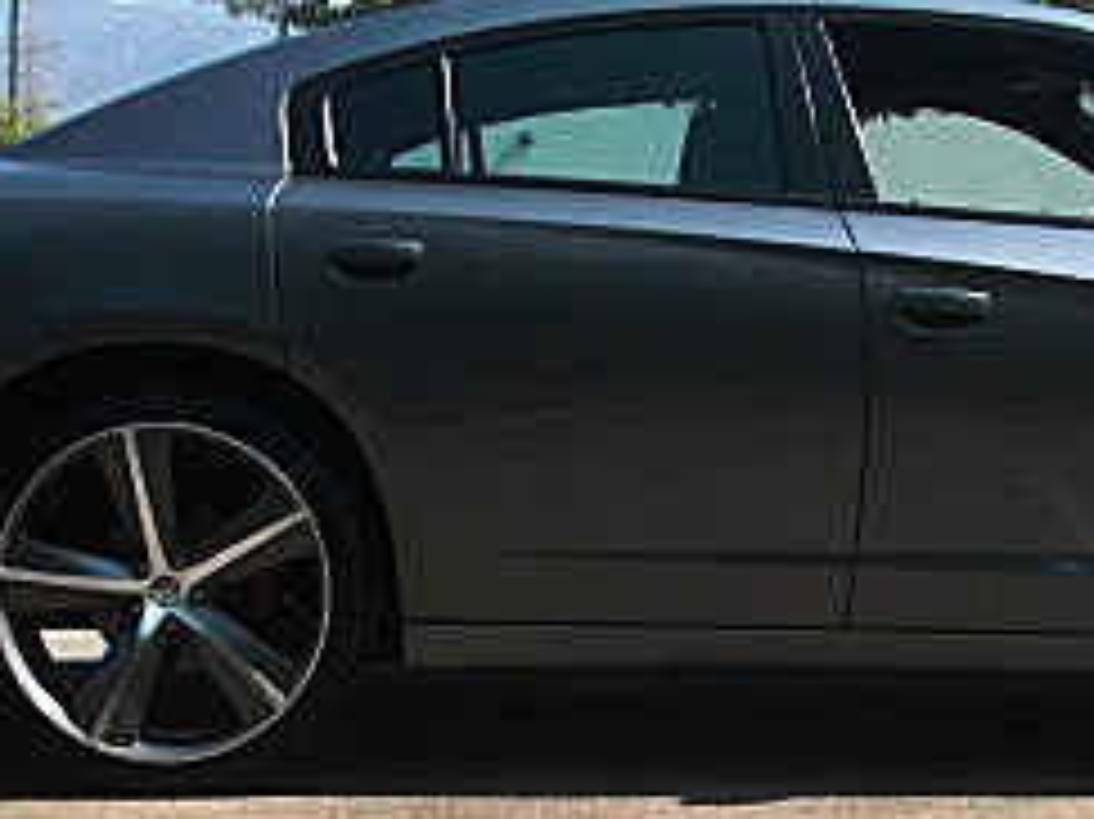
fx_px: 3001
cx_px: 824
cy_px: 684
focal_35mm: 95
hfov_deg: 20.5
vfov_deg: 15.4
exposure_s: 1/800
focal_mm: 6.3
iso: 50
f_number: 2.8
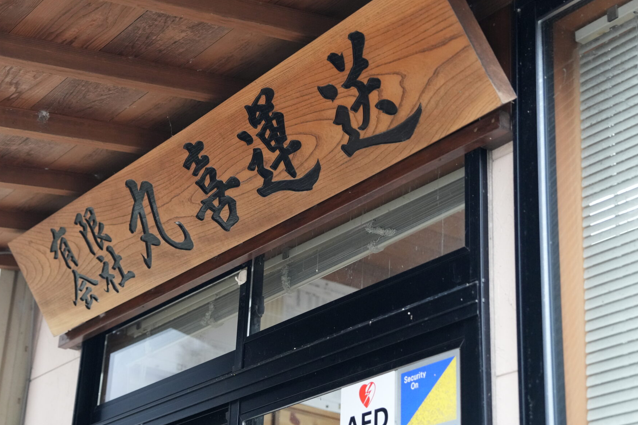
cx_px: 256
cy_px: 173
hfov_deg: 26.3
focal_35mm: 77
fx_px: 1365
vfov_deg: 17.7
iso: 3200
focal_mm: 53
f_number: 2.8
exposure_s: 1/200
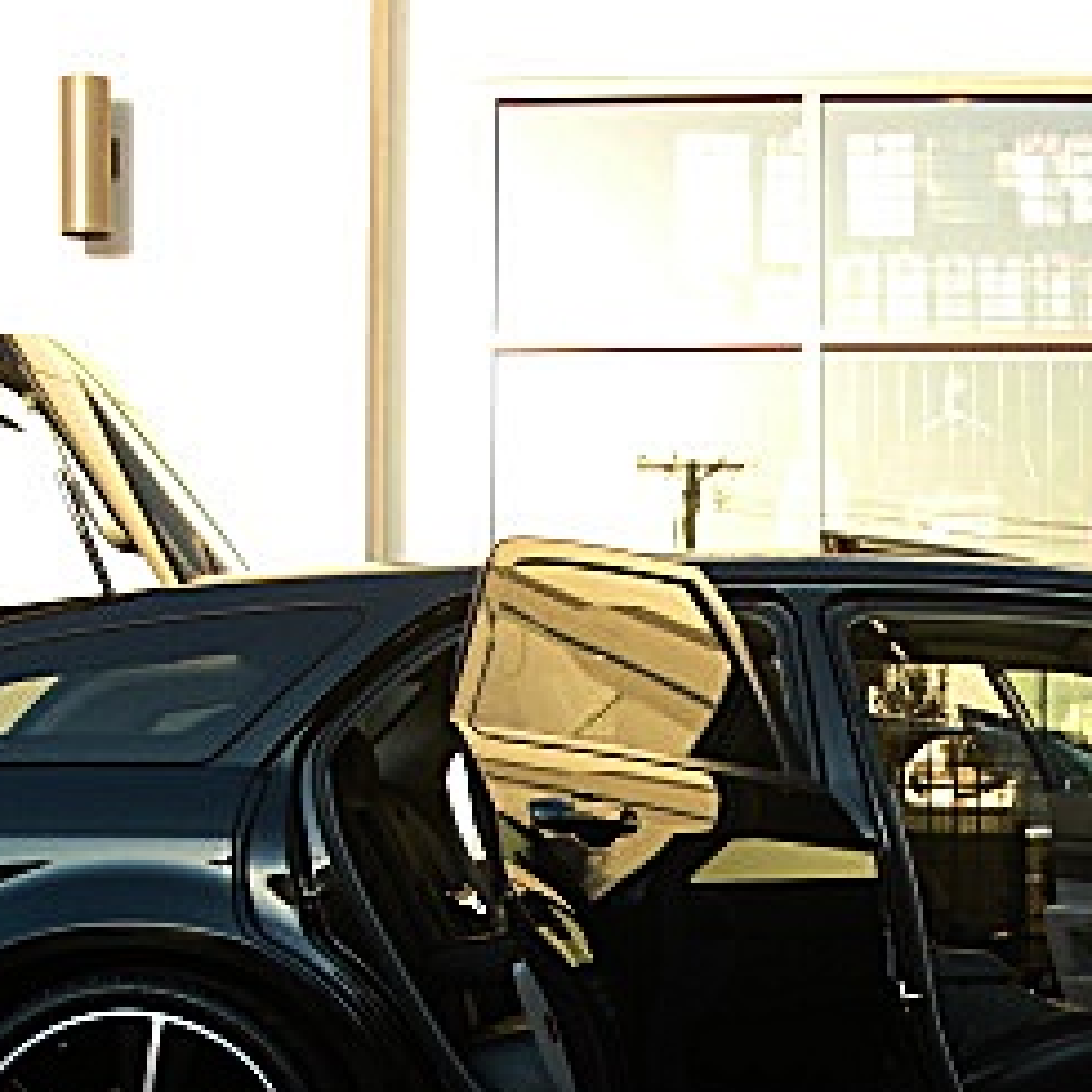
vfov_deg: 20.4
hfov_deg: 20.6
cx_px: 914
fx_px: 2962
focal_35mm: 83
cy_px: 1012
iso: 50
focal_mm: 6.3
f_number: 2.8
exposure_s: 1/125
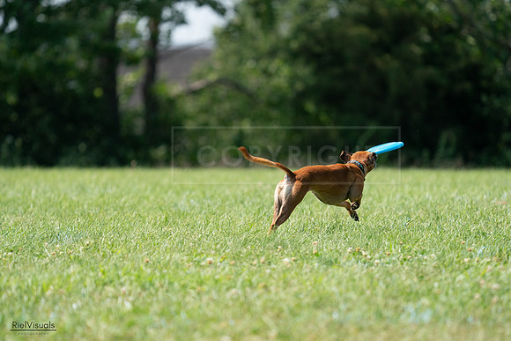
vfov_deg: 4.0
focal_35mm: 344
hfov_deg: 6.0
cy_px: 170
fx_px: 4884
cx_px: 256
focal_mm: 344
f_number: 6.3
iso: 1600
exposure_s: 1/4000
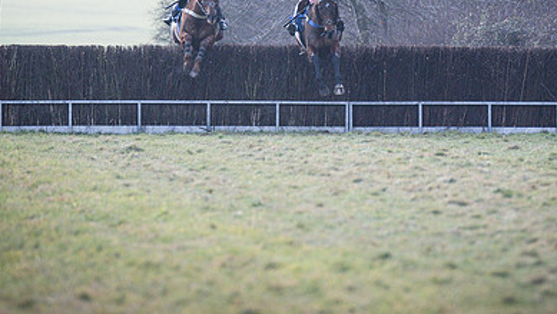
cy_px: -7
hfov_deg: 2.9
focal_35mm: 746
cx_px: 274
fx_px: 11020
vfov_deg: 1.6
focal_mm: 200
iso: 400
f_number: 2.8
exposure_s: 1/1600
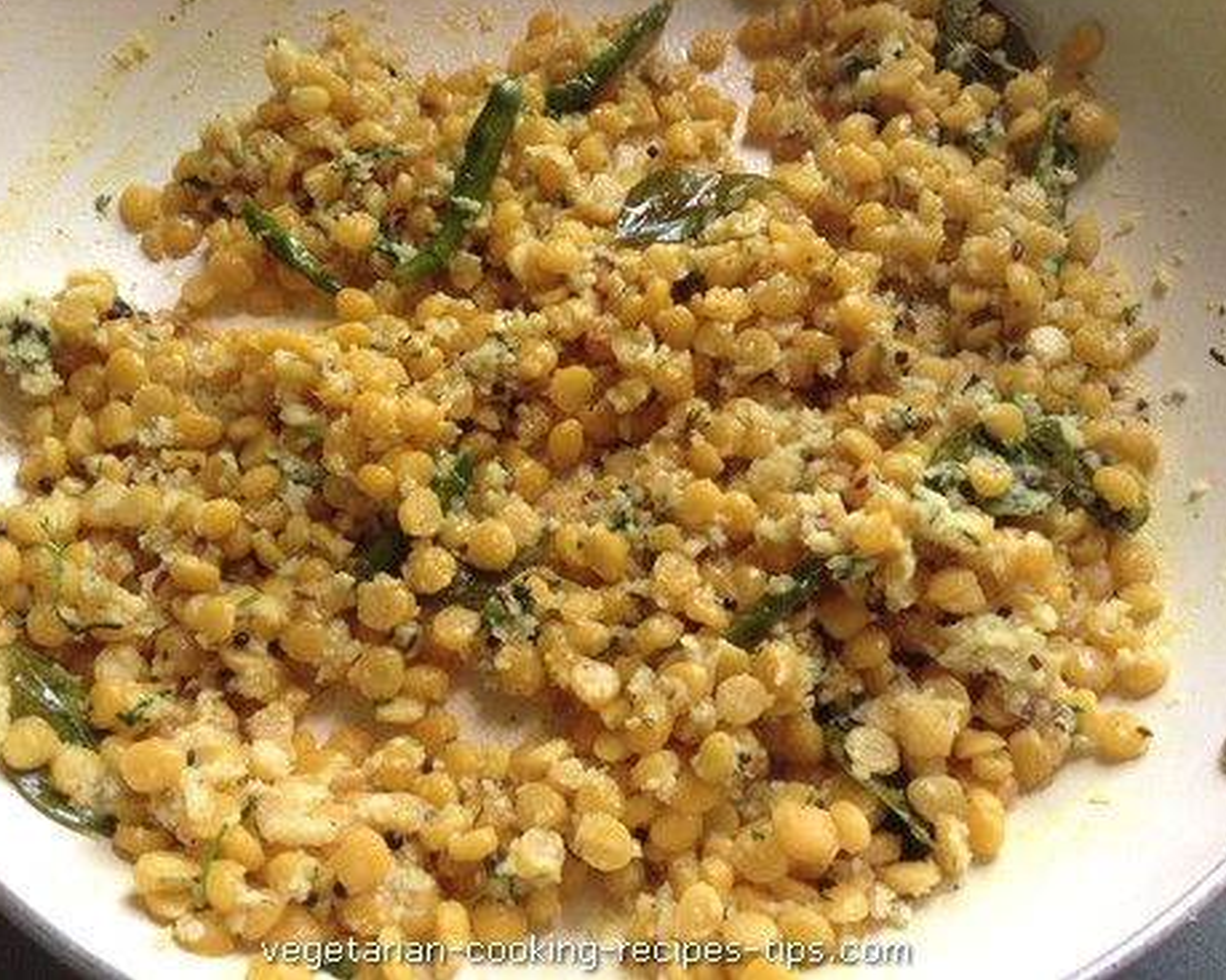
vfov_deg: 42.2
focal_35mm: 35
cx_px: 590
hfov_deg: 51.5
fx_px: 1270
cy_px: 485
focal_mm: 3.3
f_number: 2.4
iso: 80
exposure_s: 1/24
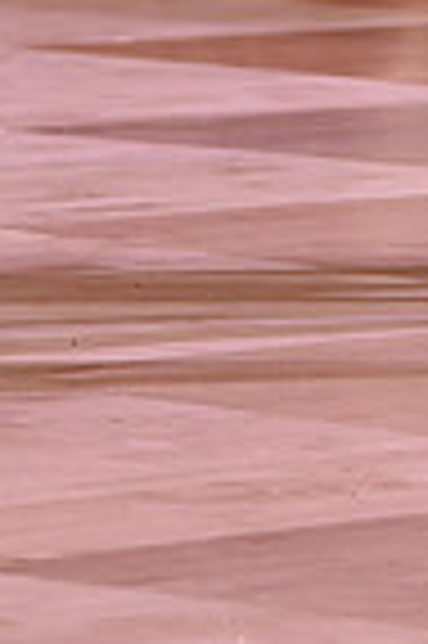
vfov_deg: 3.4
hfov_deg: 2.2
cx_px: 683
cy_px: -387
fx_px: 10886
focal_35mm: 609
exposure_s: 1/250
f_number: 5.6
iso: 2000
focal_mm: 150
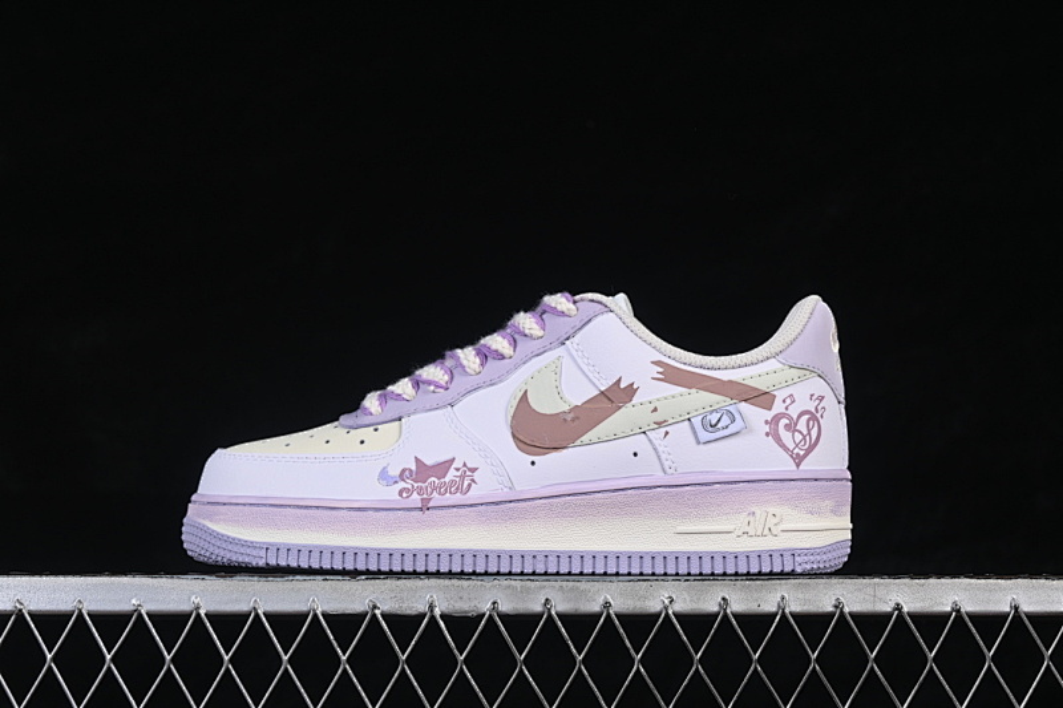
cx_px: 532
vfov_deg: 18.2
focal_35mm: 75
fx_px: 2214
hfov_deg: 27.0
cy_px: 354
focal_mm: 50
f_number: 8
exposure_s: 1/80
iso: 160
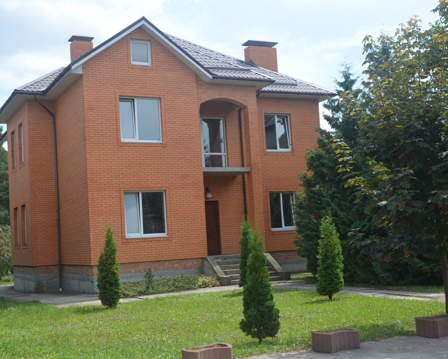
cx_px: 181
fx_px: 597
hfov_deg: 41.0
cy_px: 182
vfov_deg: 33.4
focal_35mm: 45
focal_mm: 26
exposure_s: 1/250
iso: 140
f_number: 8
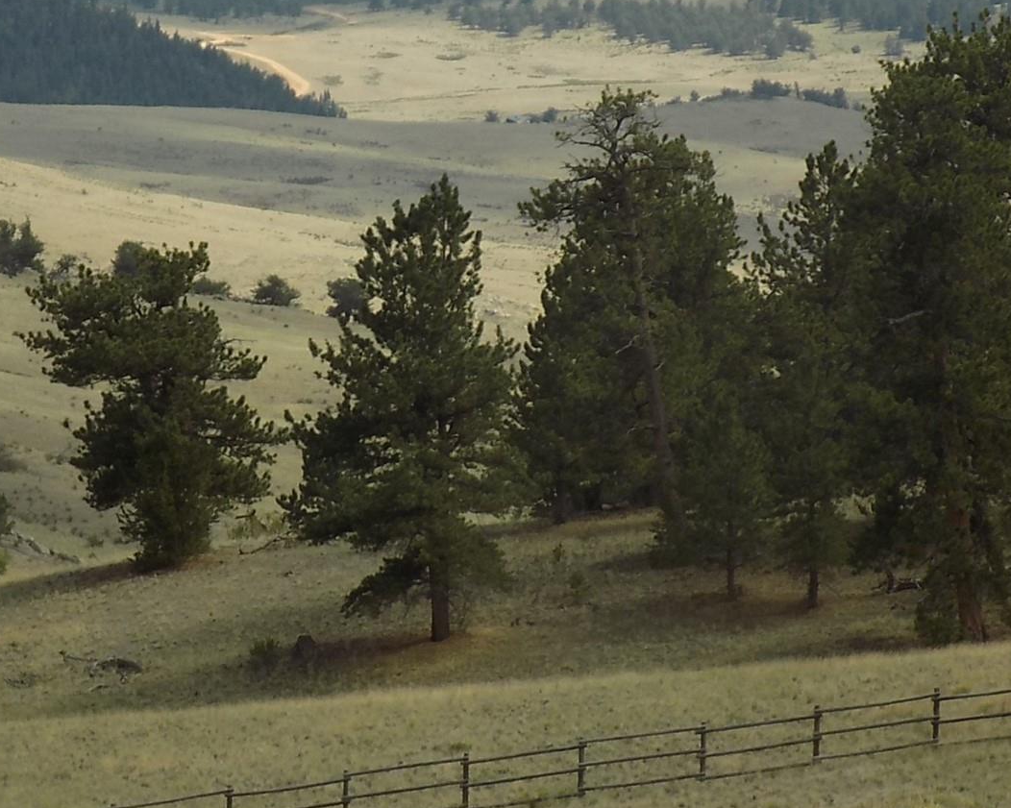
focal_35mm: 349
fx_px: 10440
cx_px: 373
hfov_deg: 5.5
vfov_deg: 4.4
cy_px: 349
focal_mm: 41.8
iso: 80
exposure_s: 1/320
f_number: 5.6
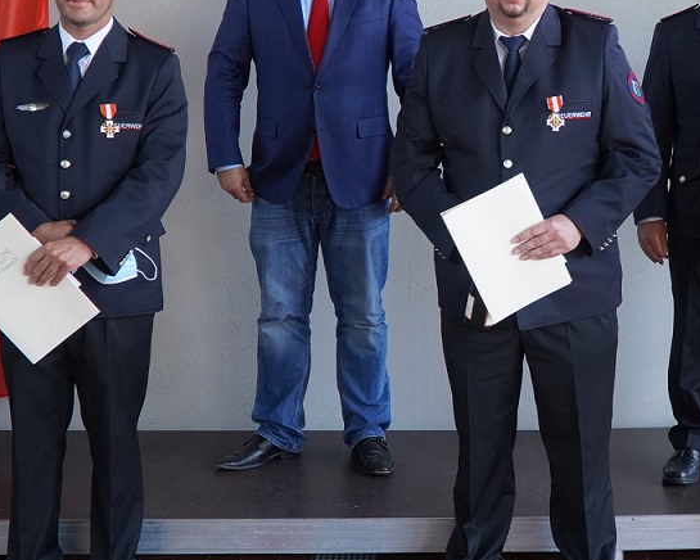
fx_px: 1347
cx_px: 519
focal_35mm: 65
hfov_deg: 28.7
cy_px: 240
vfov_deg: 23.5
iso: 1000
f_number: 4
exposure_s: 1/160
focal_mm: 21
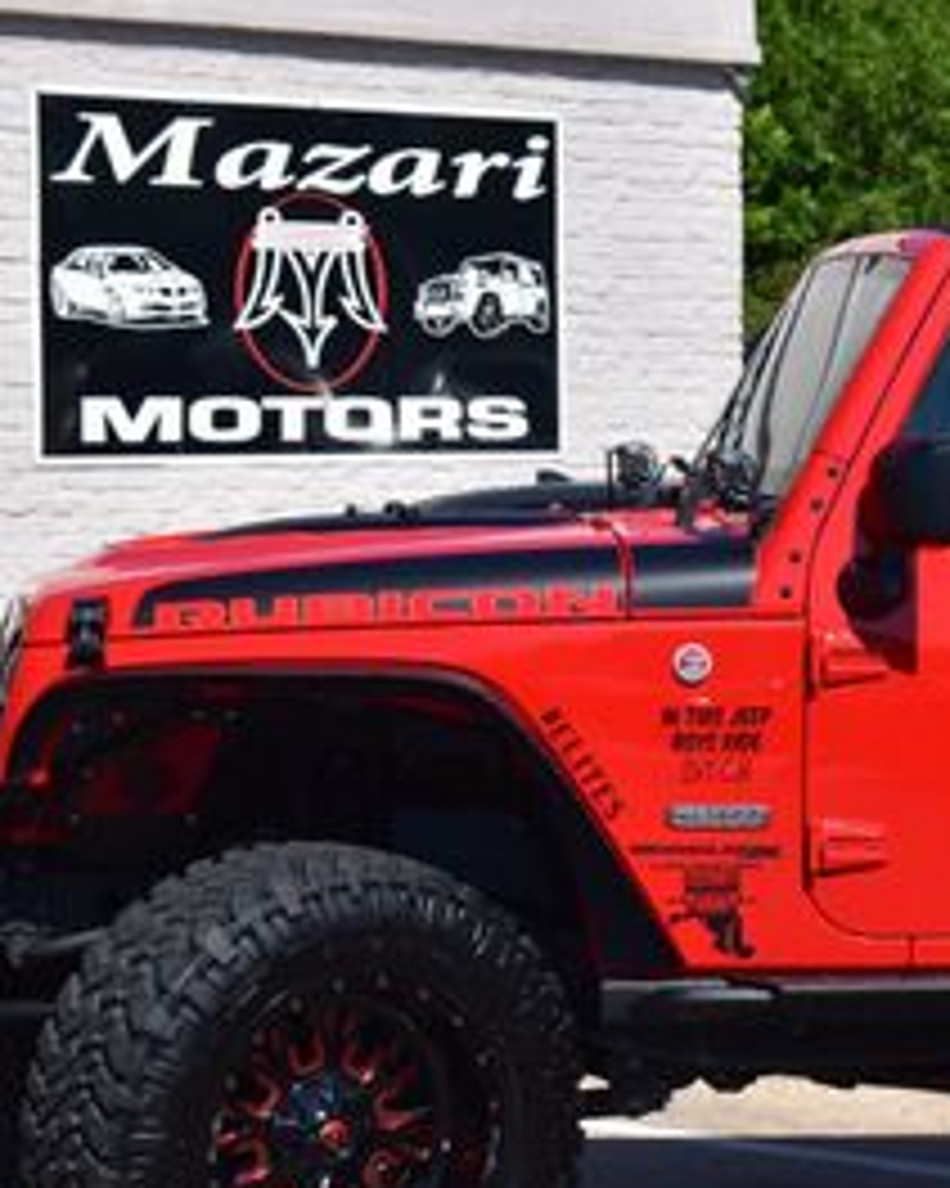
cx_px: 1153
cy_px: 549
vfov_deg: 11.8
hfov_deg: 9.3
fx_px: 5767
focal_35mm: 164
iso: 280
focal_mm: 48
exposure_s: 1/500
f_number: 11
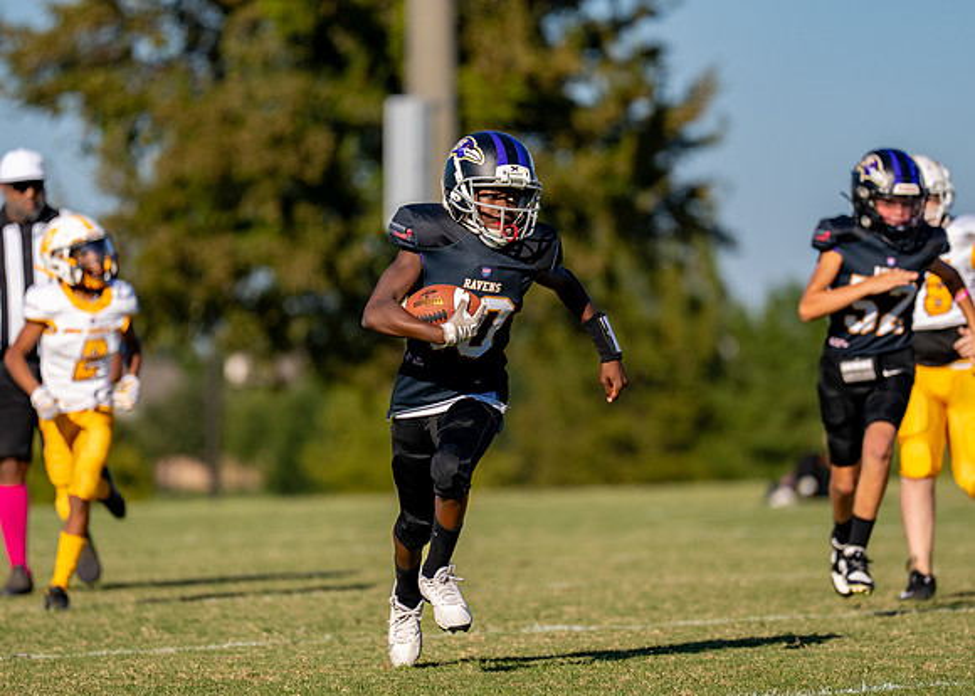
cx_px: 512
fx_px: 8333
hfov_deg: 6.7
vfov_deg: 4.8
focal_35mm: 301
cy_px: 356
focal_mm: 200
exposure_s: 1/4000
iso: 160
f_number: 2.8
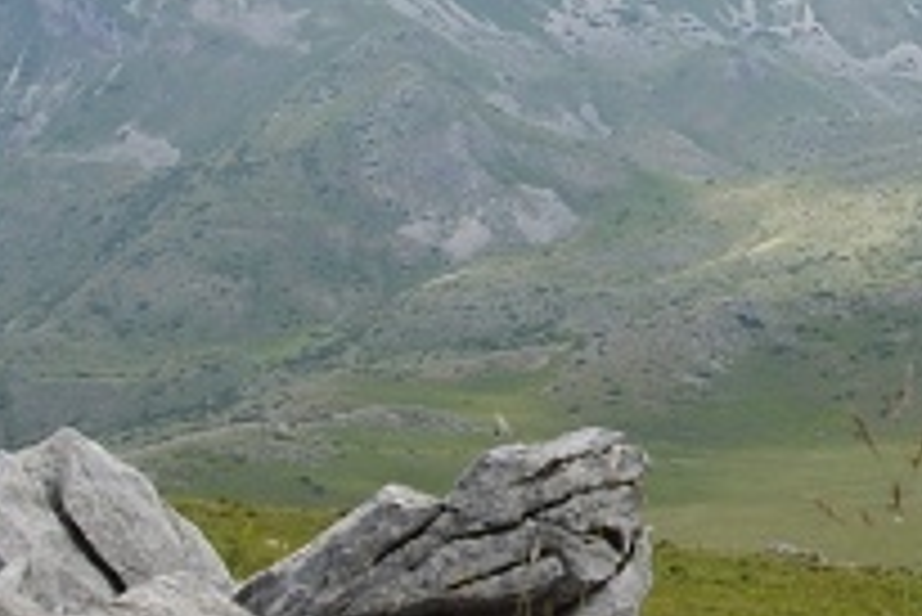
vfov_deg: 10.6
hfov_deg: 15.4
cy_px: 292
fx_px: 3306
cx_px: 1030
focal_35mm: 129
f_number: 8
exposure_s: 1/100
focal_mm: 22
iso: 100
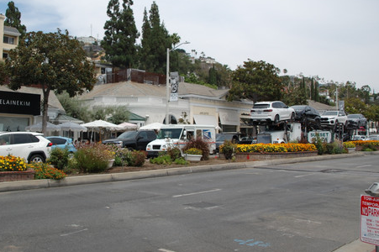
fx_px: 470
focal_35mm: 45
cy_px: 99
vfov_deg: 29.9
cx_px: 145
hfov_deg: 43.6
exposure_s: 1/2000
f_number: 3.8
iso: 200
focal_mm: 21
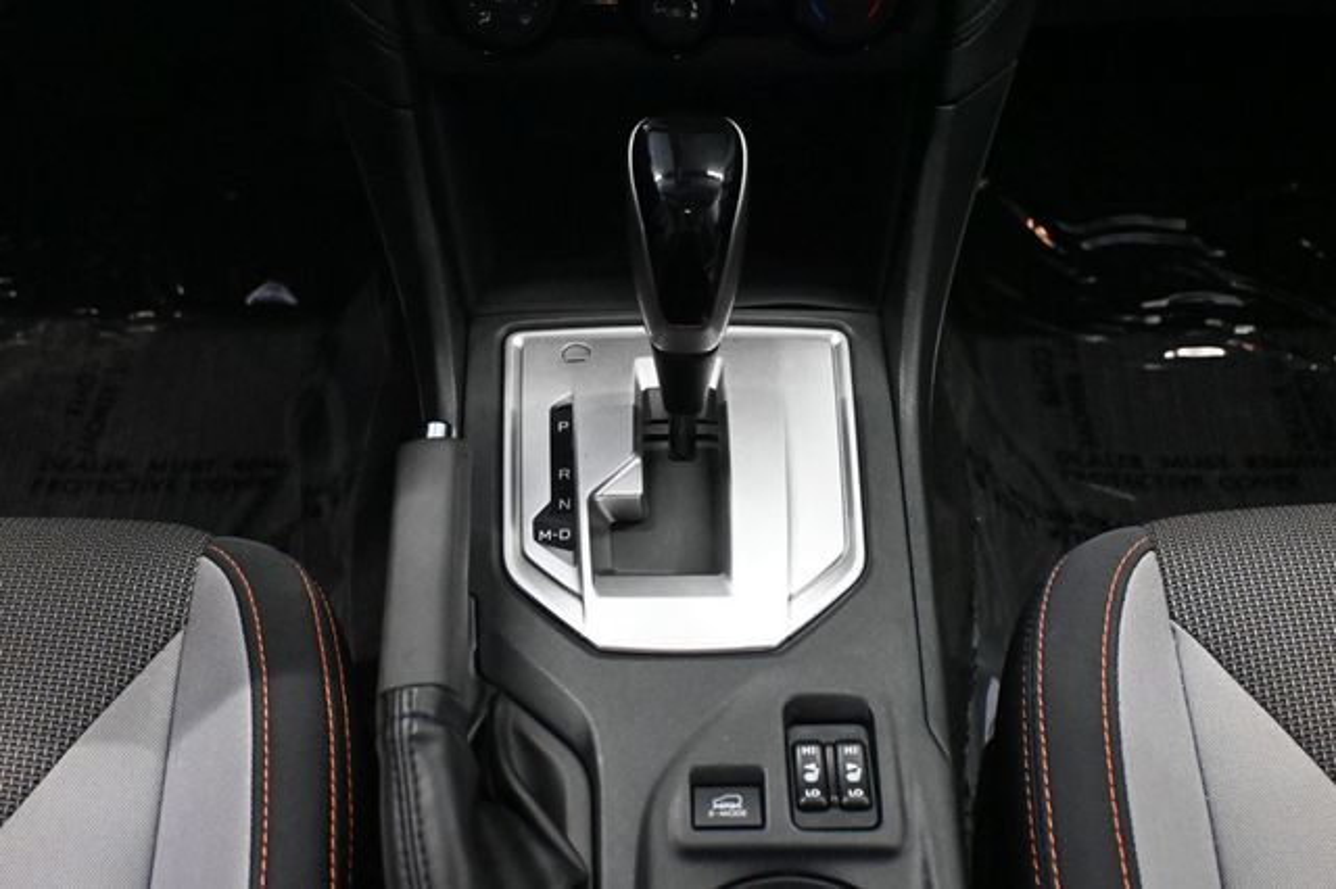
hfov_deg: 43.0
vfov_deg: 29.4
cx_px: 668
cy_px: 444
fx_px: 1697
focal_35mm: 46
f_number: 4.8
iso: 9000
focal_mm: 30.5
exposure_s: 1/60
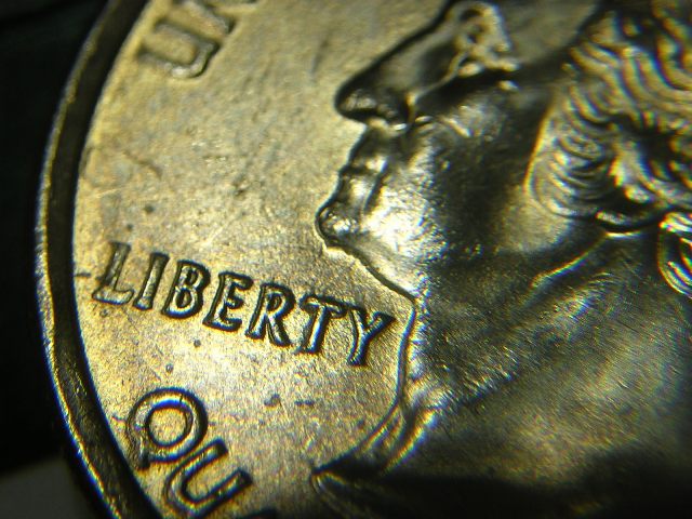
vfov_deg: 23.7
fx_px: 1239
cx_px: 346
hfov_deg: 31.2
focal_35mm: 62
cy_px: 260
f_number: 3.4
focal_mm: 8.1
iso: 100
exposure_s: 1/135
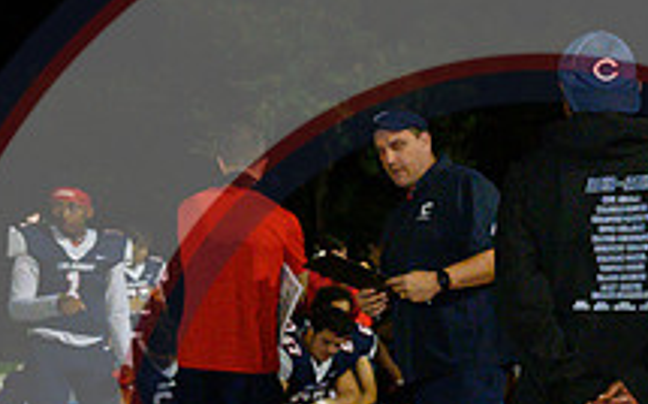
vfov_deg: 19.2
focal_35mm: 66
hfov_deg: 30.3
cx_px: 527
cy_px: 380
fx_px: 1165
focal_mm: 24
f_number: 2.8
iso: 32000
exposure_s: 1/3200
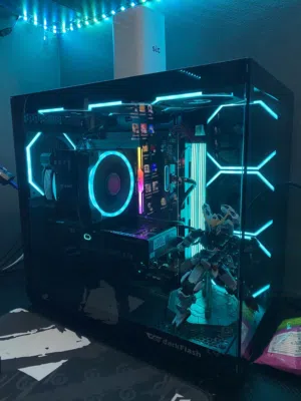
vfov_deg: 67.3
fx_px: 301
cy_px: 200
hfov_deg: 53.1
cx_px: 150
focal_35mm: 26
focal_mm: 4.25
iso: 640
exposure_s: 1/29
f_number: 1.8
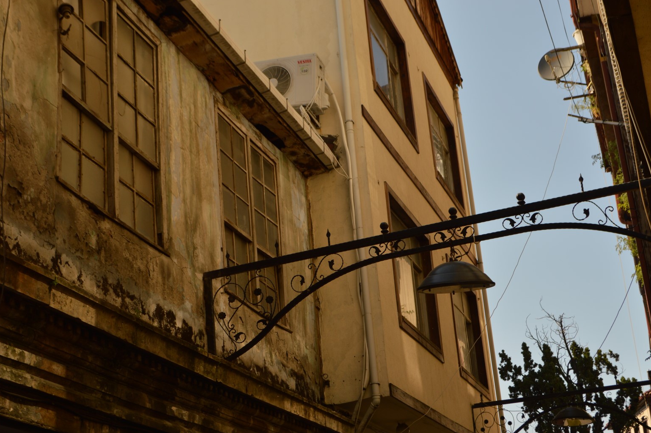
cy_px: 220
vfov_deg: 23.7
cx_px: 317
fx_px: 1030
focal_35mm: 57
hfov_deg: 35.1
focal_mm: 36
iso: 100
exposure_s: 1/320
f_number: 8
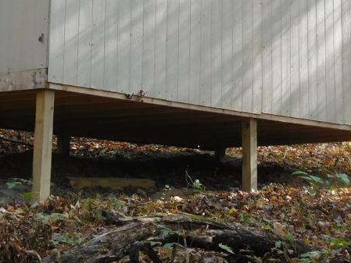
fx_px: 1156
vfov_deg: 12.8
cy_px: -9
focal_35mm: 114
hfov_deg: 17.3
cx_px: 199
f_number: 4.1
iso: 125
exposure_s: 1/100
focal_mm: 8.9
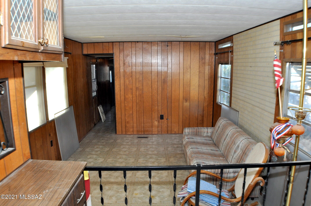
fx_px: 298
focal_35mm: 34
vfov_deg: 38.3
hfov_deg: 55.2
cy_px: 103
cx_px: 156
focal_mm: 23
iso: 280
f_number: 5.6
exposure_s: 1/125
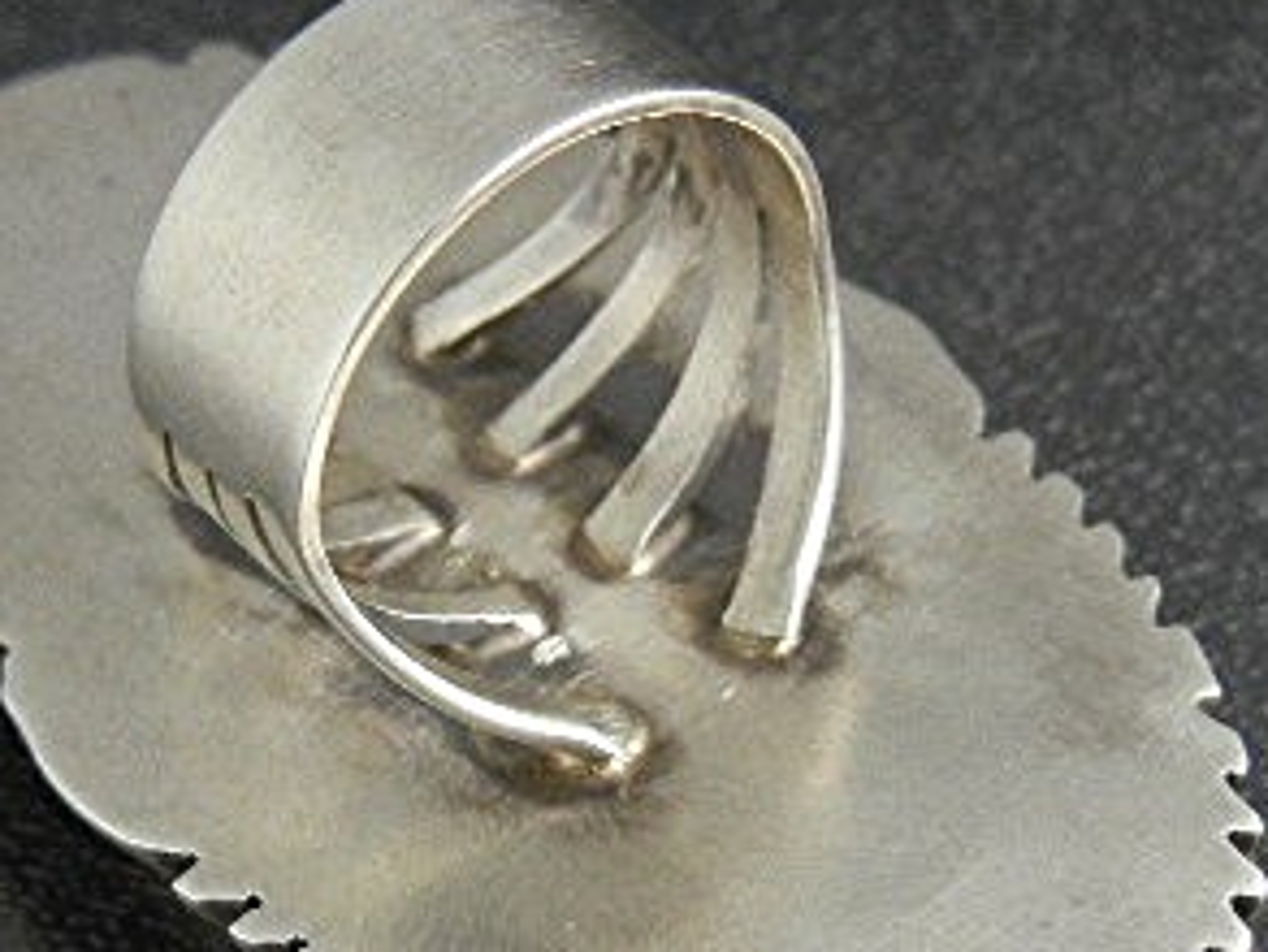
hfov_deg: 15.3
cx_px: 545
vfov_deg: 11.5
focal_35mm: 129
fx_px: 4727
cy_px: 606
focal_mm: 10.6
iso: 400
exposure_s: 1/18.1
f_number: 4
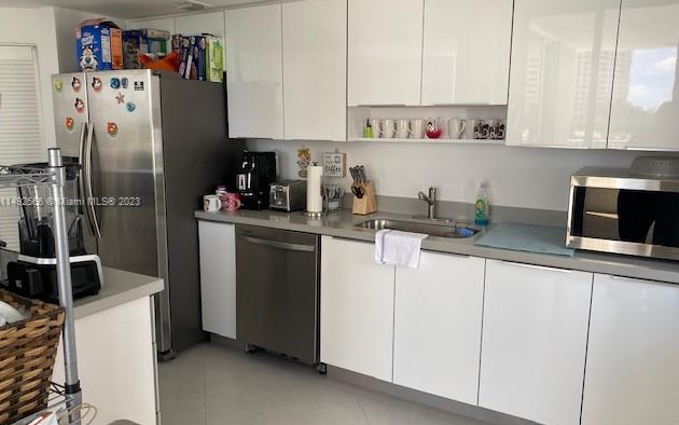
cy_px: 203
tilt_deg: -10.3
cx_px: 336
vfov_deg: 44.5
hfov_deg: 66.5
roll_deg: -1.1
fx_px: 518
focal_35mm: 28
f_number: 1.8
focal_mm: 4.25
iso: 64
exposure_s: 1/121
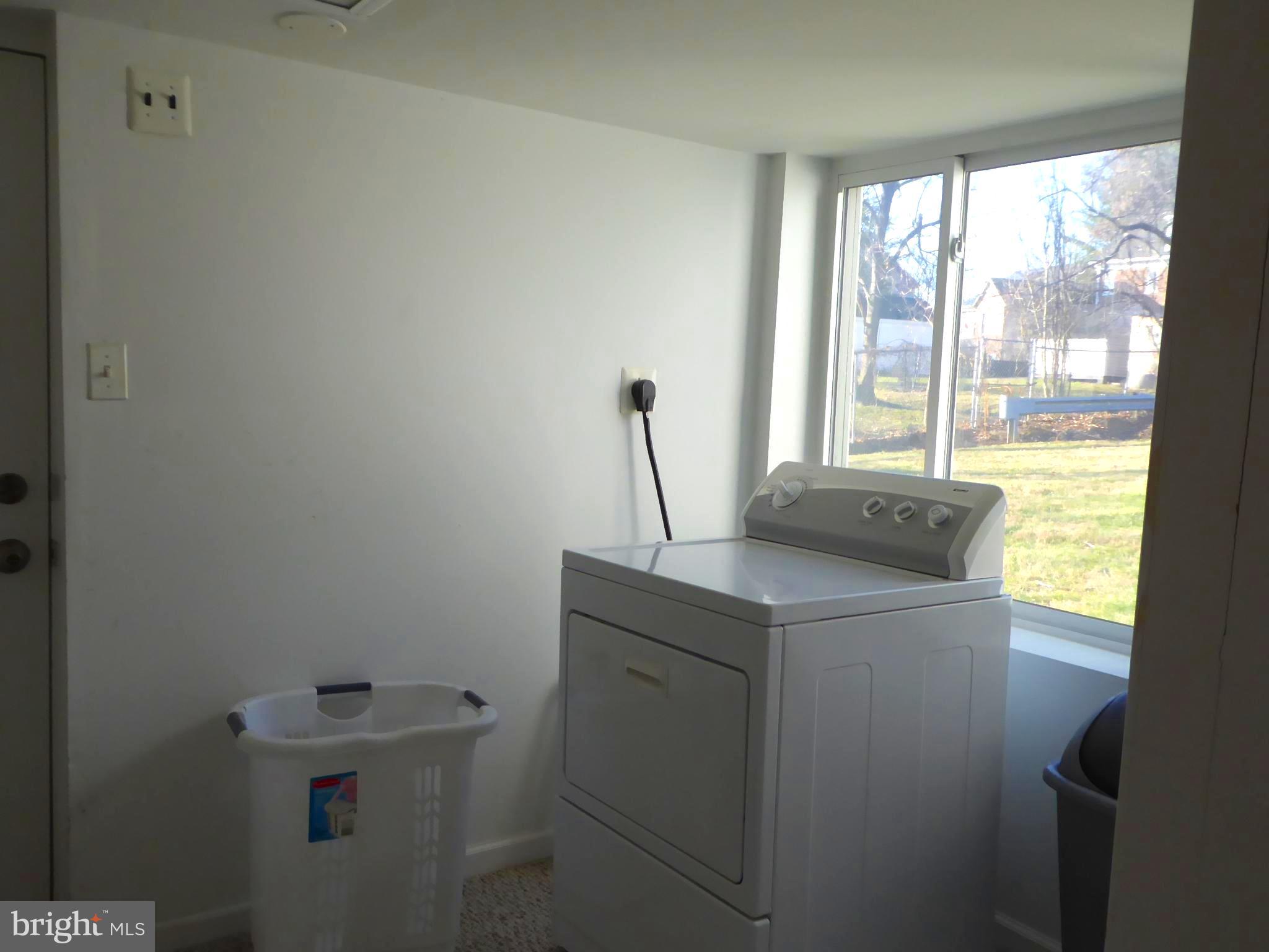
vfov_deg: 48.2
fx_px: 1063
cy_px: 476
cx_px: 634
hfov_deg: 61.7
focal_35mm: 29
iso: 250
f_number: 3.5
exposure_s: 1/125
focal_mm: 5
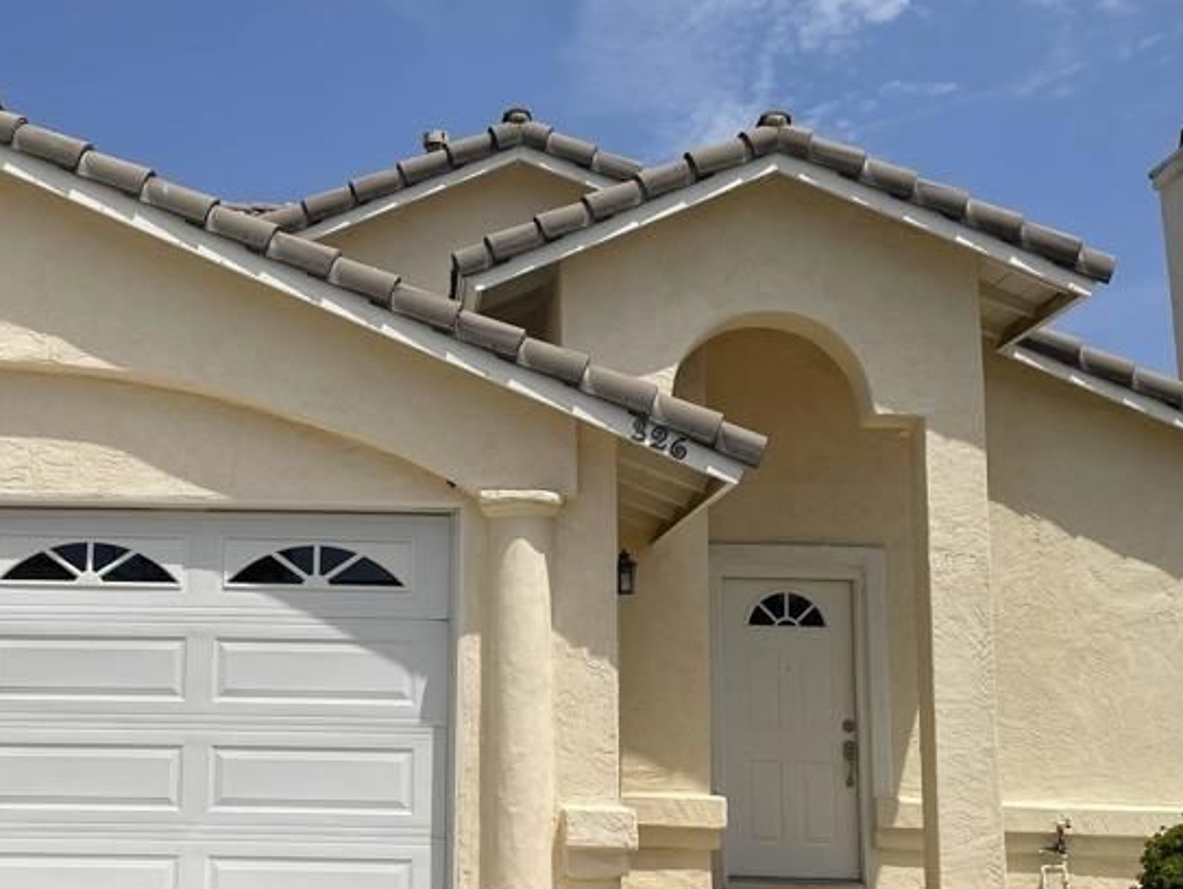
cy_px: 501
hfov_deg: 38.4
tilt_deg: +9.6
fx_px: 1676
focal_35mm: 49
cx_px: 377
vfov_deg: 29.7
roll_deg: -1.0
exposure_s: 1/7813
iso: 32
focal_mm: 4.2
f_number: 1.6
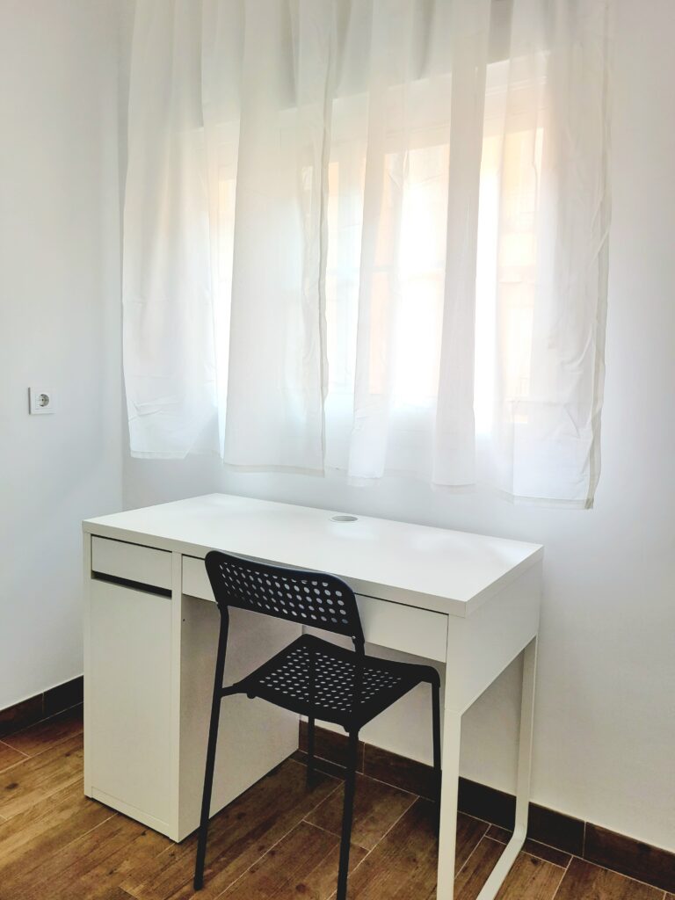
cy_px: 450
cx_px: 338
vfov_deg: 67.3
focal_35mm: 26
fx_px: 676
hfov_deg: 53.1
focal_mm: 5.4
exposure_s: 1/200
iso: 40
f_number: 1.8
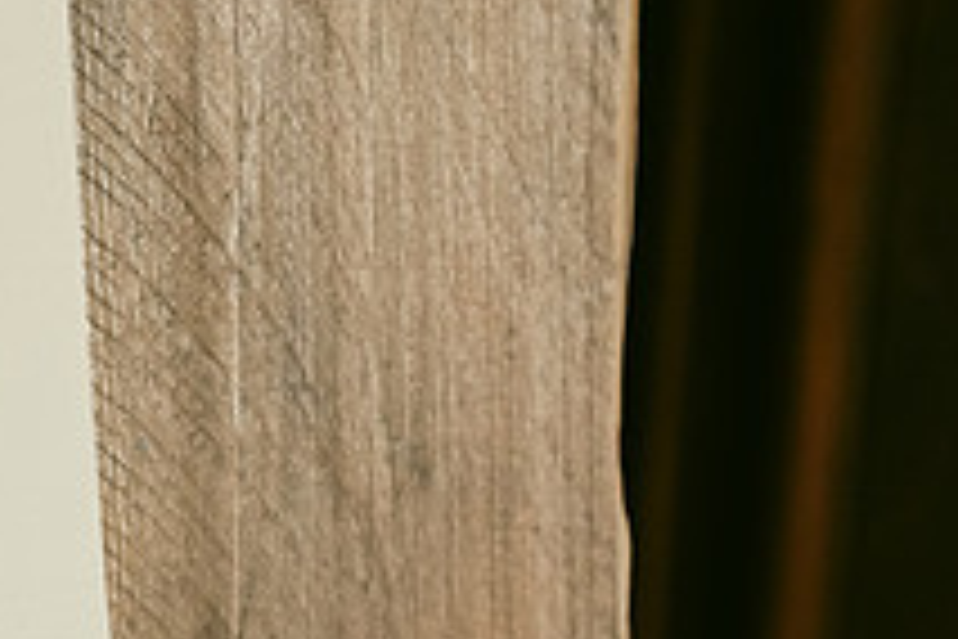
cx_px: -238
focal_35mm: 191
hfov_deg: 10.6
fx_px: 5082
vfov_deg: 7.2
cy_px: 241
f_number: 3.5
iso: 640
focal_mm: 70
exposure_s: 1/1000
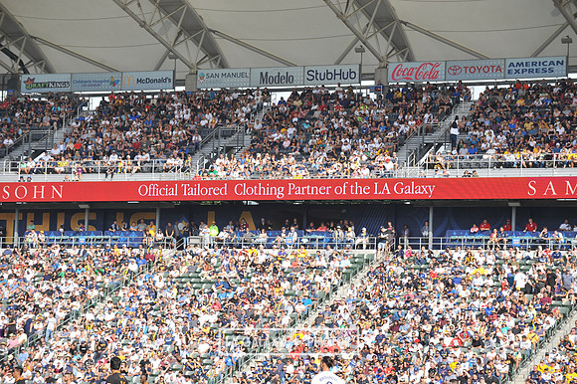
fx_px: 2162
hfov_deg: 15.2
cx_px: 288
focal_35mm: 135
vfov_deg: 10.1
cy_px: 192
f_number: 5.6
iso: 500
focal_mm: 135
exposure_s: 1/1250
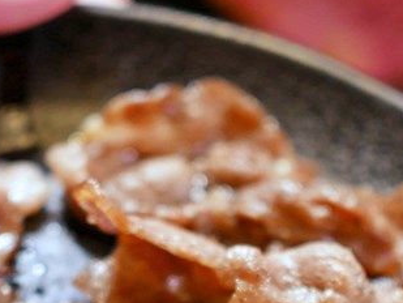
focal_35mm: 162
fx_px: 1887
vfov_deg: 9.0
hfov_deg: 12.2
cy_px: 400
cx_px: 179
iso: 200
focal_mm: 25
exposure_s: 1/160
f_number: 1.8
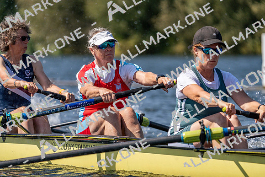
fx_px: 2835
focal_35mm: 385
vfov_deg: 3.6
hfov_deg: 5.4
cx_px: 132
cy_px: 88
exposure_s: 1/2000
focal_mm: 385
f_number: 6.3
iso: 250
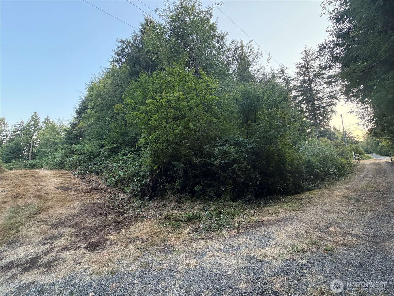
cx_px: 197
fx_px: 159
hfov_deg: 102.1
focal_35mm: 14
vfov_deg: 85.7
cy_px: 148
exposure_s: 1/121
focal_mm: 2.2
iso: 250
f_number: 2.2
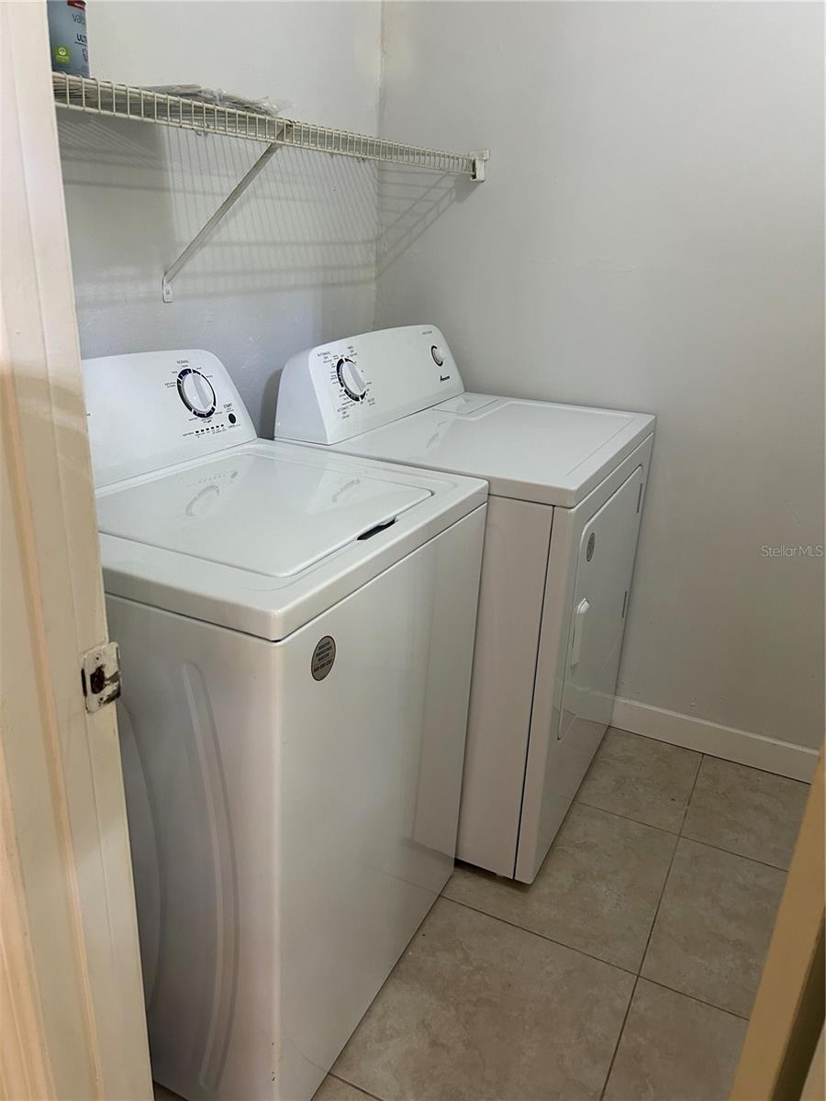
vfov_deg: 67.3
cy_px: 550
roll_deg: -2.7
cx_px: 413
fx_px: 827
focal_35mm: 26
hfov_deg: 53.1
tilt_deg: -19.8
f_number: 1.5
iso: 160
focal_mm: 5.7
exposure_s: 1/60
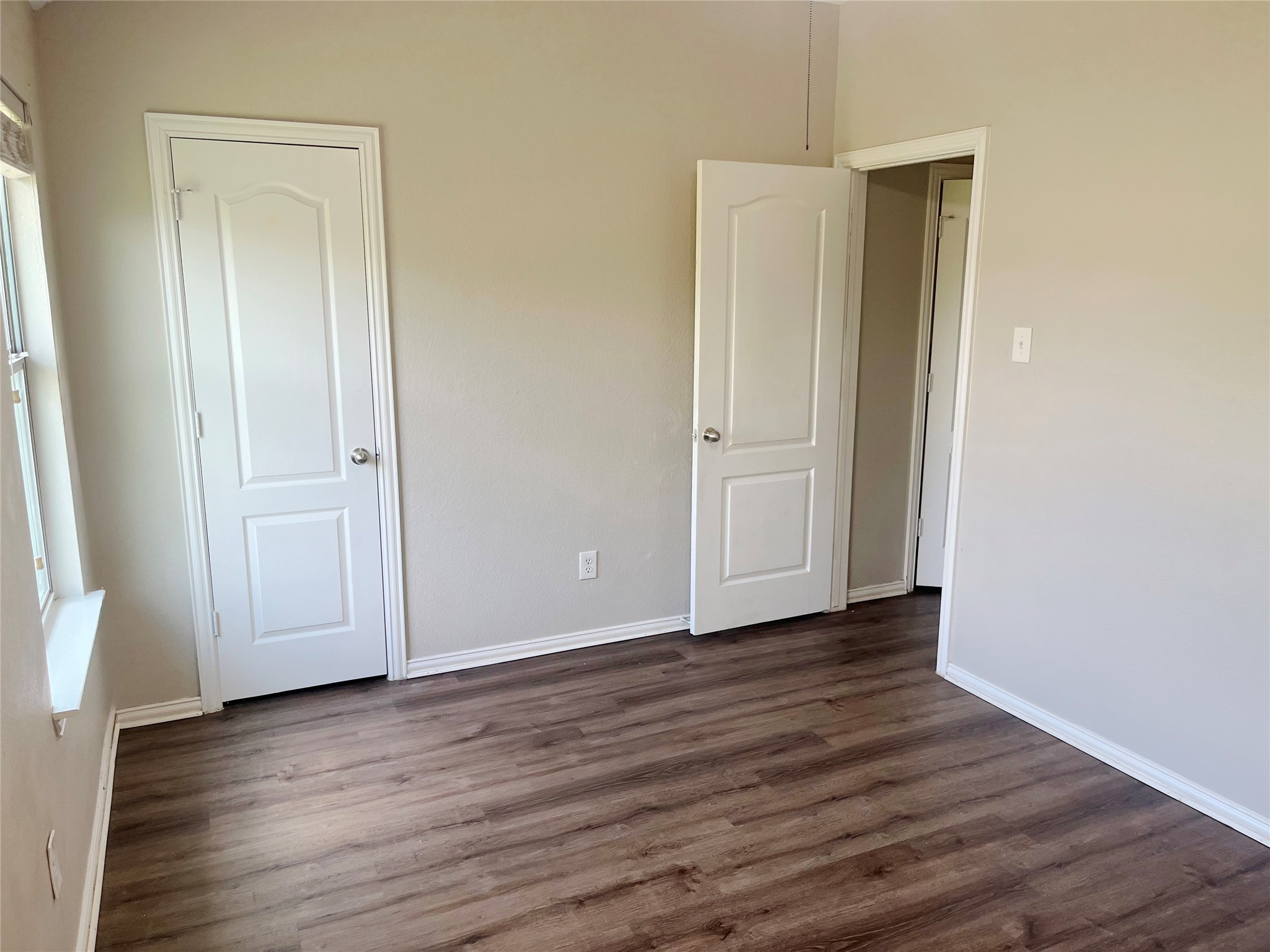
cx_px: 635
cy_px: 476
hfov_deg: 67.3
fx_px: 954
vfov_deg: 53.1
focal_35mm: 26
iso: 64
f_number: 1.6
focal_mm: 5.1
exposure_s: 1/120
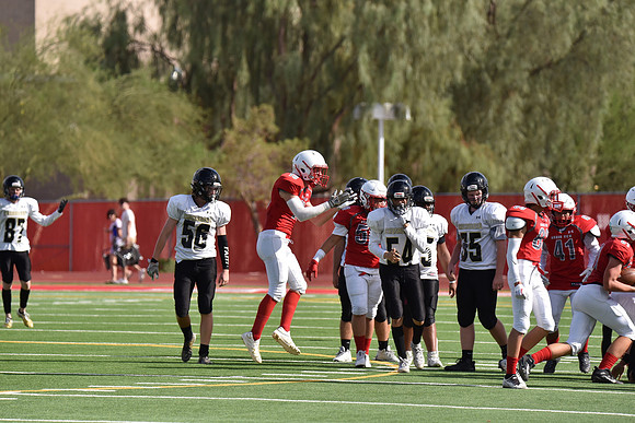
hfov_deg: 6.9
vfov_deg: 4.6
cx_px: 318
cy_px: 212
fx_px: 5293
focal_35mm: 300
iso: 800
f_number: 5.6
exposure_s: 1/4000
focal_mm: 300
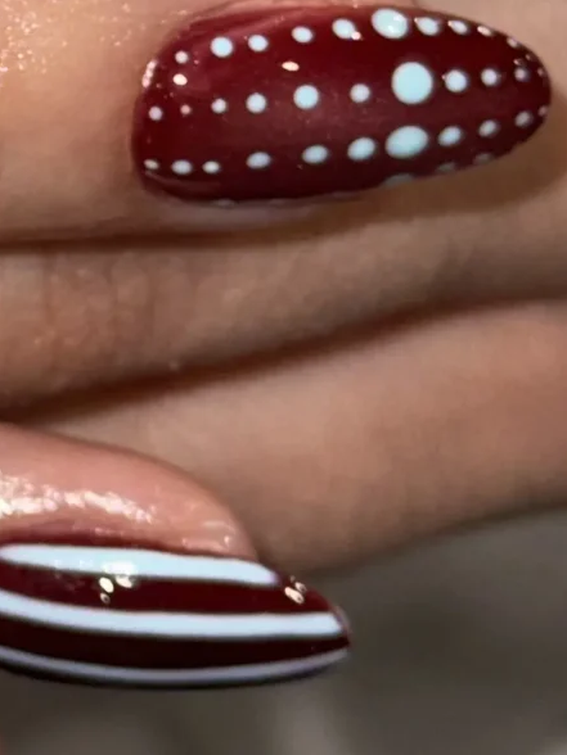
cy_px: -72
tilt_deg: -28.7
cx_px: -373
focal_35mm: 209
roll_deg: -9.3
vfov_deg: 9.4
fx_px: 4564
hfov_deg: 7.0
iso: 50
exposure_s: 1/51
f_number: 1.78
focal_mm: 6.76
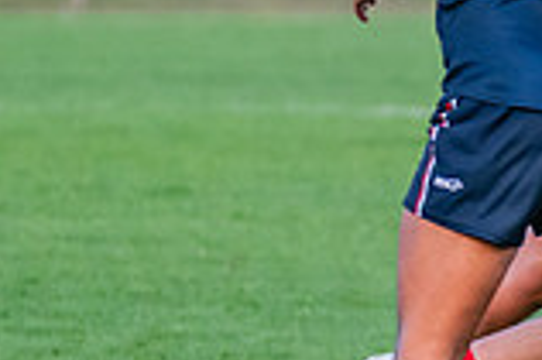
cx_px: 780
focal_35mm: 1238
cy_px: 36
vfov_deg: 1.1
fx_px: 18619
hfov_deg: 1.7
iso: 1600
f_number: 4
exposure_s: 1/1250
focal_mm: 210
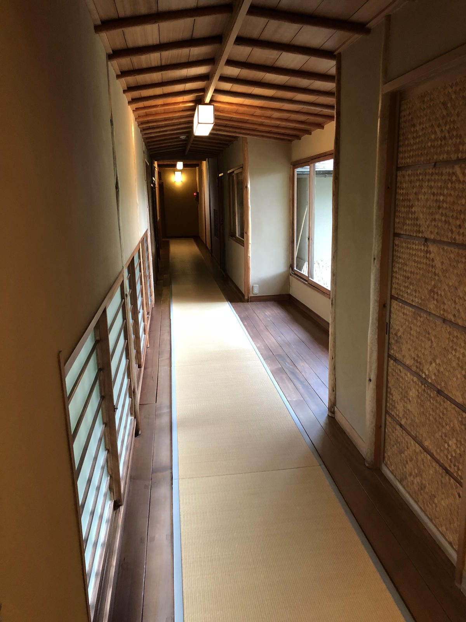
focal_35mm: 29
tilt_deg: -13.0
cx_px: 233
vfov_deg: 61.7
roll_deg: +1.2
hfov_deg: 48.2
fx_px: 521
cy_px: 311
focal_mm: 3.99
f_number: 1.8
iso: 100
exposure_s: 1/12
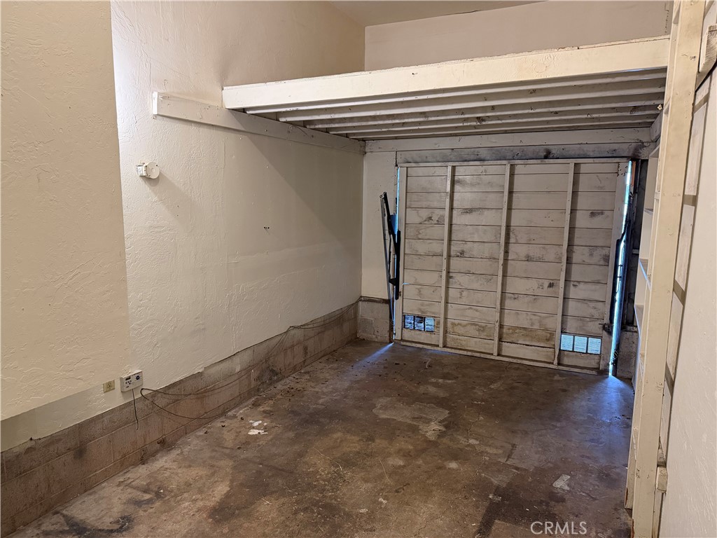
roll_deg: -0.9
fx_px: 497
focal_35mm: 24
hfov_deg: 71.6
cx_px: 358
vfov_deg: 56.8
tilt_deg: -7.7
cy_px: 269
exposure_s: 1/60
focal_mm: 6.76
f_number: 1.78
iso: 500
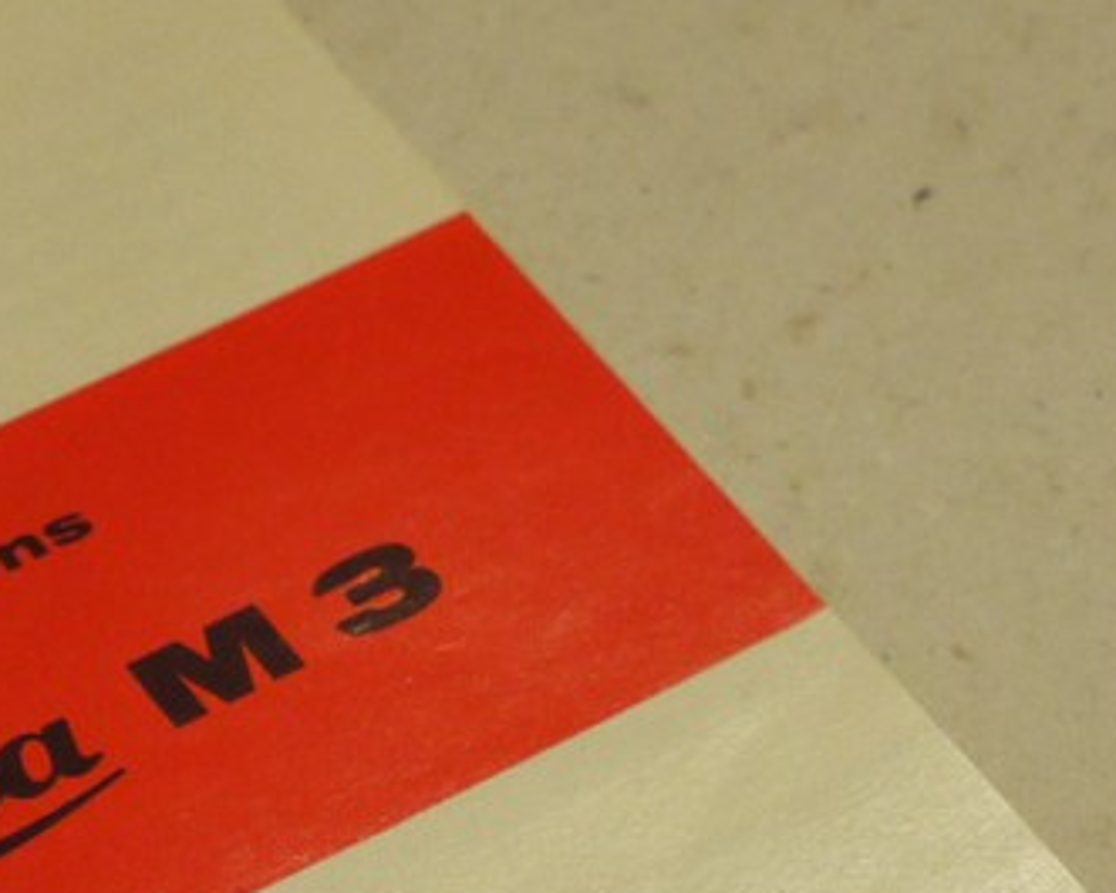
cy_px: 1112
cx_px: -47
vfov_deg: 8.3
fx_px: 6079
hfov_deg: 10.4
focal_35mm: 184
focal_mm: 26
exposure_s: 1/160
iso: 800
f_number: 5
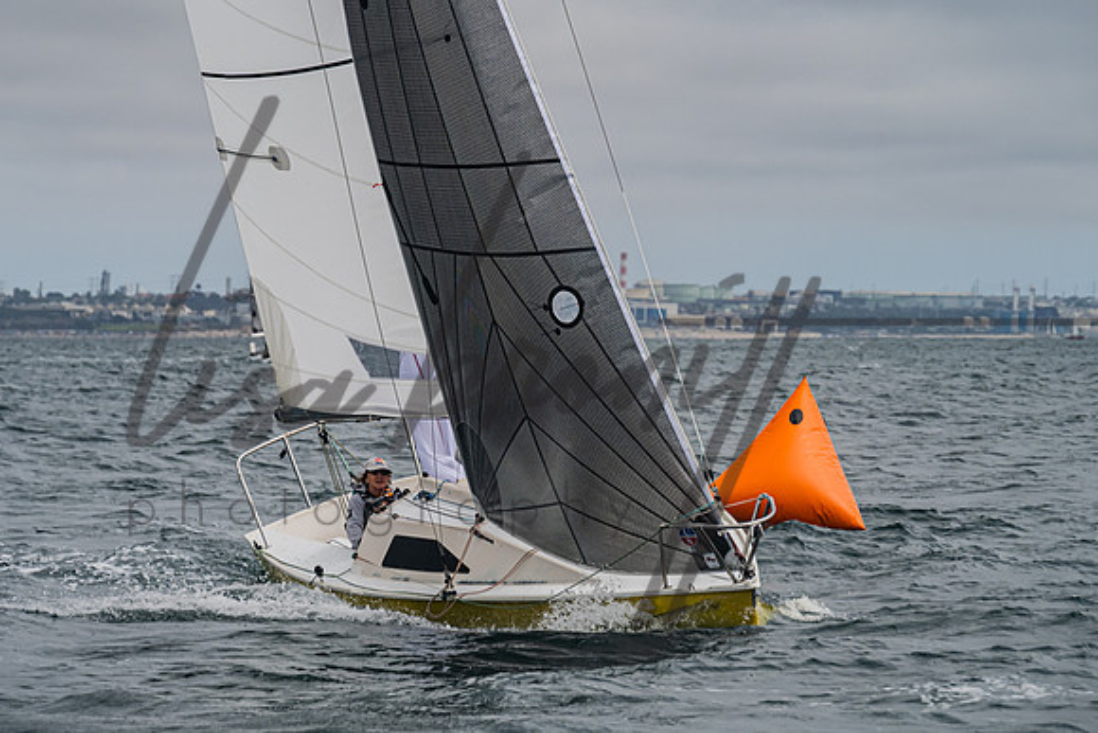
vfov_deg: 7.1
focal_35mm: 193
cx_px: 526
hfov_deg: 10.7
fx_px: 5887
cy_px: 324
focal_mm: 145
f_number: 6.3
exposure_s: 1/640
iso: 160
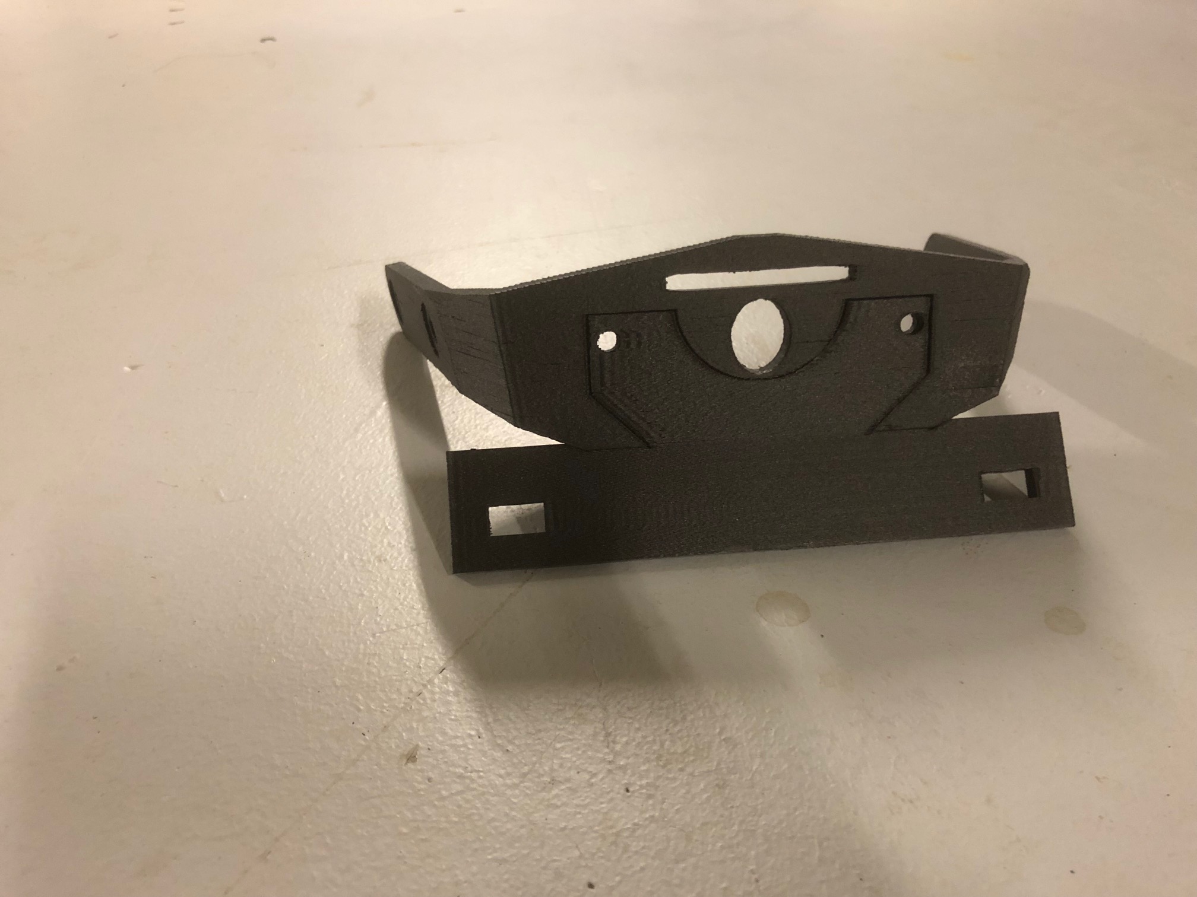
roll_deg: -0.6
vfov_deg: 49.7
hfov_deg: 63.4
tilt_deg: -31.3
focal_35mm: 28
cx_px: 598
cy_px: 448
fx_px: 968
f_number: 1.8
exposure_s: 1/5
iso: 80
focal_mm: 3.99
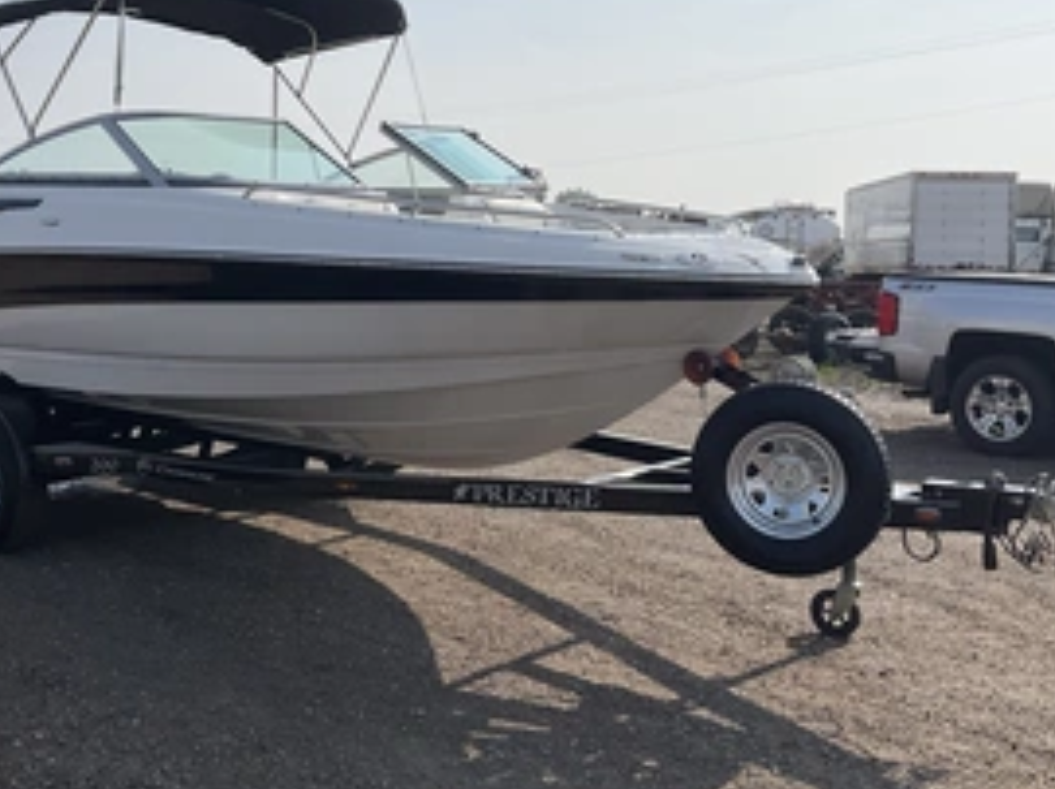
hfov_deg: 43.9
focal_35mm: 43
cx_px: 488
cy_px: 309
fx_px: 1309
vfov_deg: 33.4
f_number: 1.8
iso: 25
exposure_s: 1/4405
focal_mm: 3
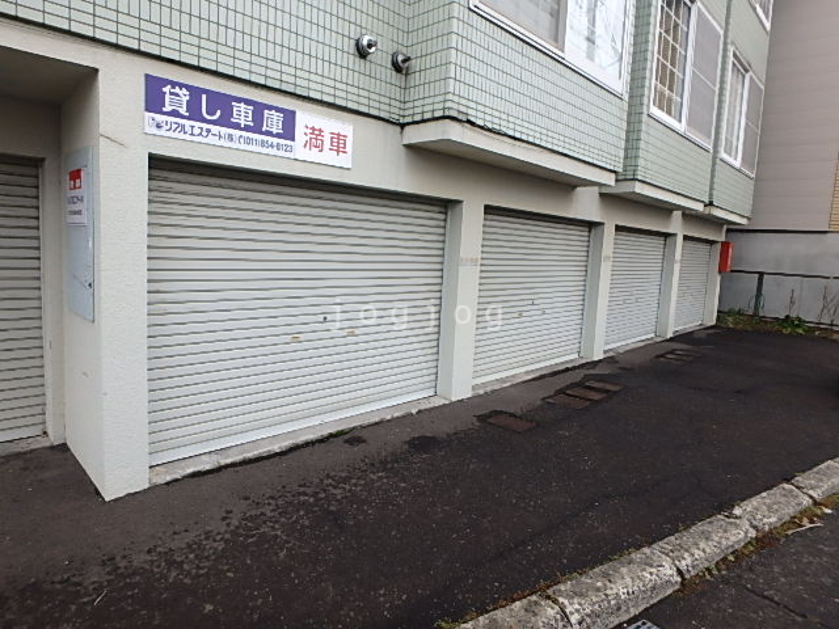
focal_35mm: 21
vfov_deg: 63.4
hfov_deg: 79.0
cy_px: 314
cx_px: 420
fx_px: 509
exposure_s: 1/160
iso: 125
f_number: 3.5
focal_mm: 3.7
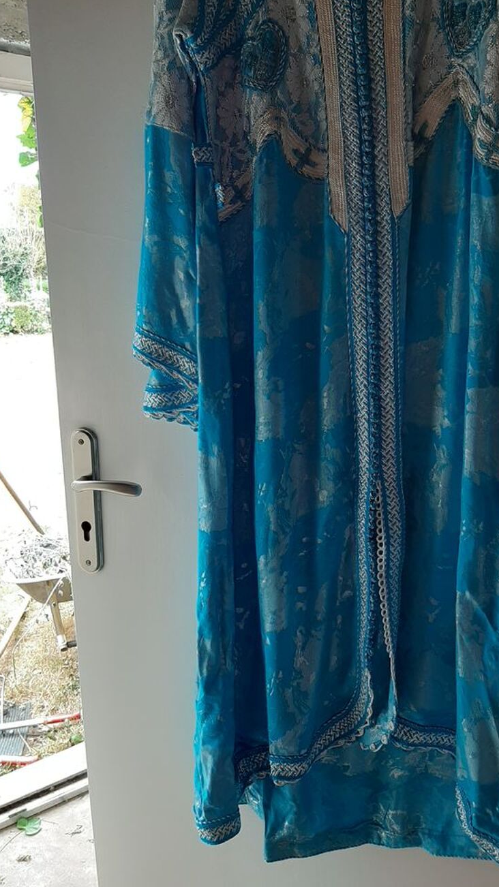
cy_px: 442
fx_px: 682
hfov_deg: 39.9
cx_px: 313
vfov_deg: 66.1
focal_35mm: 29
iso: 40
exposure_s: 1/50
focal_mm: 3.93
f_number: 1.7
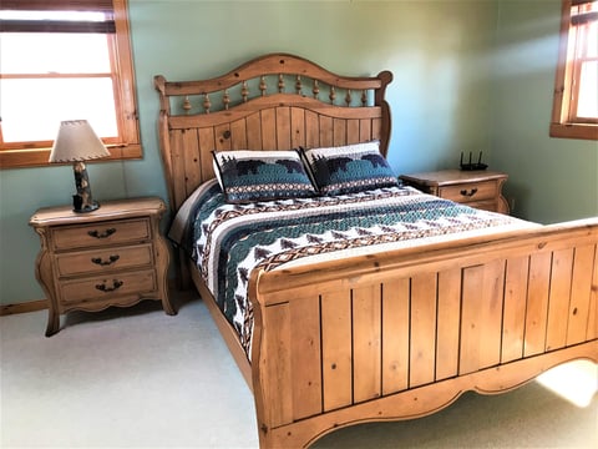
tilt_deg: -14.0
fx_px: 484
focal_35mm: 28
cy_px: 224
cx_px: 299
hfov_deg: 63.4
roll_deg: +2.1
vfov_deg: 49.7
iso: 40
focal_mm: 3.99
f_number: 1.8
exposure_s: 1/24
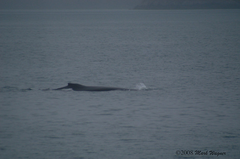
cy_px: 80
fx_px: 2996
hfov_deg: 4.6
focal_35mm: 450
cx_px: 120
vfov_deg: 3.0
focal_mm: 300
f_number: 6.3
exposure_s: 1/750
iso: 400
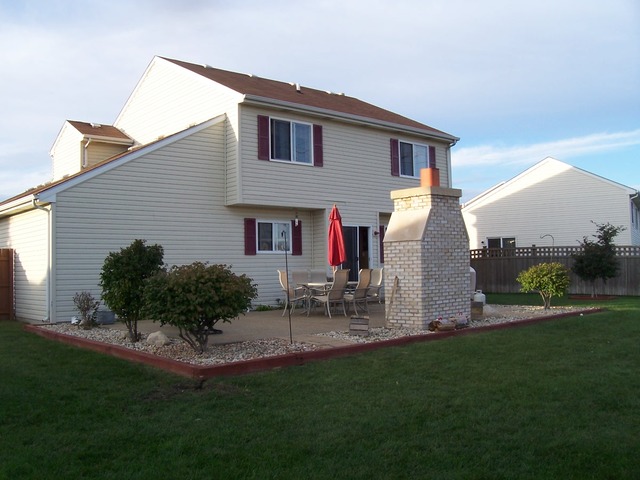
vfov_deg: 41.8
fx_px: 629
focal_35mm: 34
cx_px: 320
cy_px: 240
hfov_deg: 54.0
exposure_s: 1/180
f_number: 5.6
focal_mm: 5.6
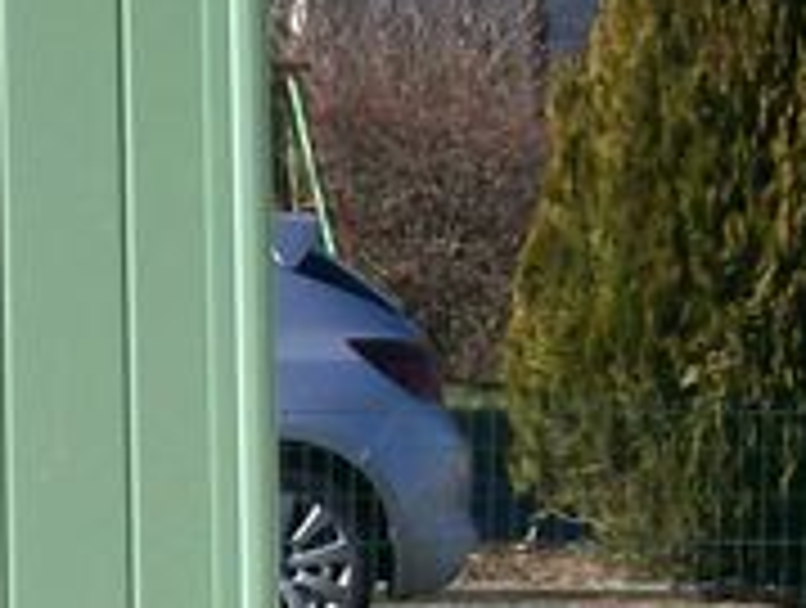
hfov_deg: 10.0
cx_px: -50
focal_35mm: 195
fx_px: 4550
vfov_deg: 7.6
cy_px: 658
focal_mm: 5.8
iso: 80
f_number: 7.2
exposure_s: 1/253
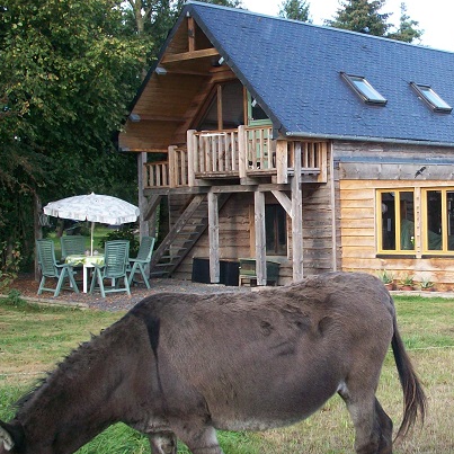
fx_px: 964
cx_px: 379
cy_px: 241
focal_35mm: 65
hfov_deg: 25.9
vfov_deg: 26.5
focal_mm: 6.2
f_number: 2.8
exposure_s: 1/189
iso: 80
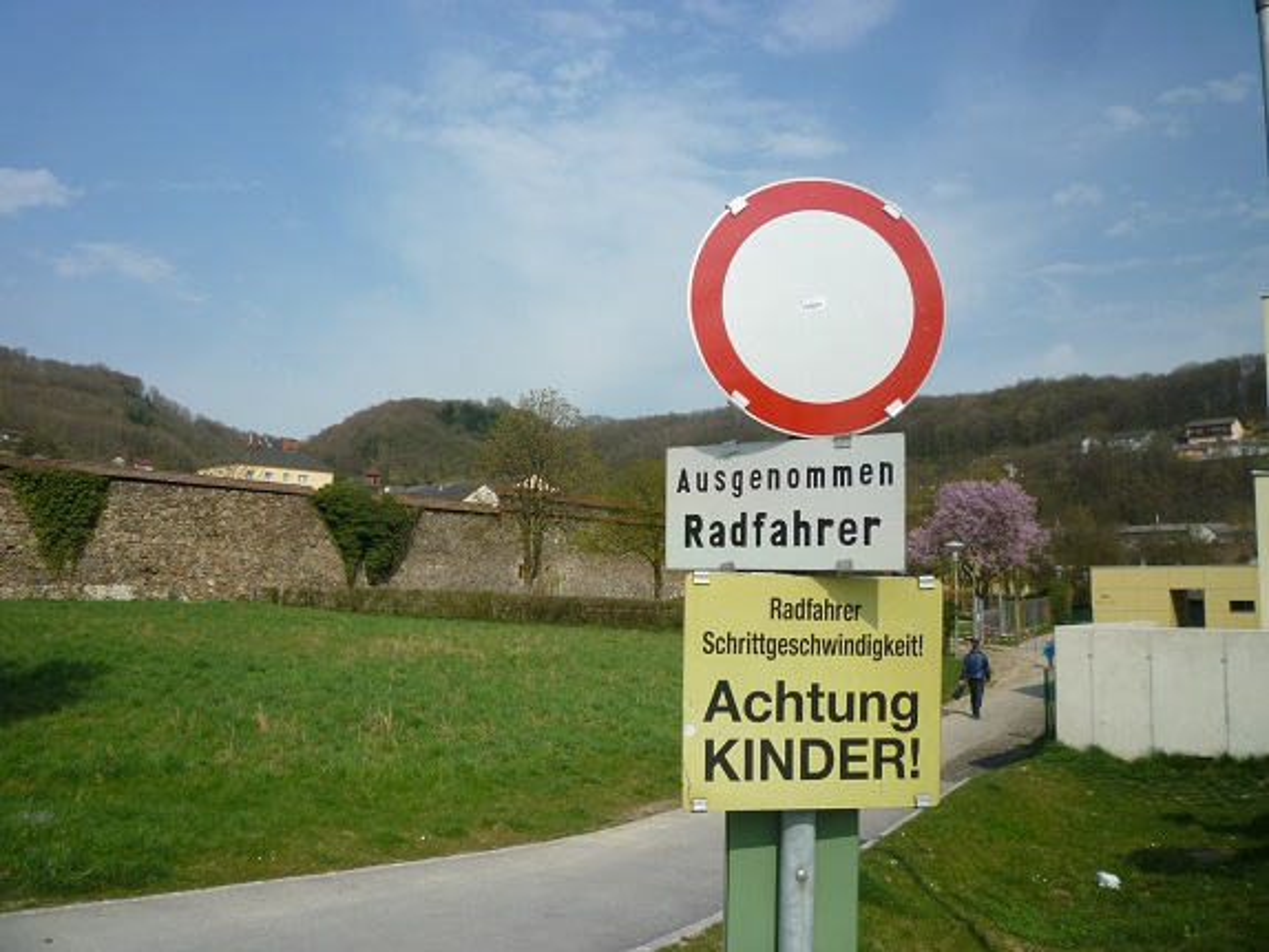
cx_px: 634
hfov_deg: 61.6
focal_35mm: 29
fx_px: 1064
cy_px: 476
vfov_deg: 48.3
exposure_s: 1/640
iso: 100
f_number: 5
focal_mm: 5.2
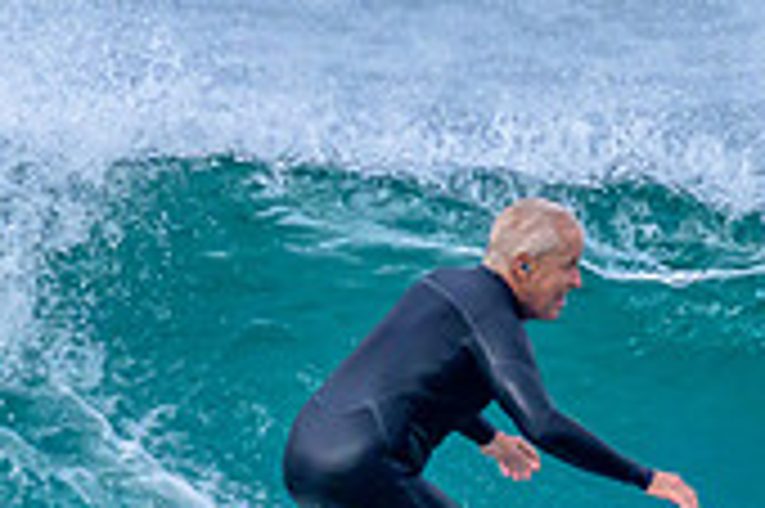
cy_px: 494
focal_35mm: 3349
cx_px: 668
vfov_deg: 0.4
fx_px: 71096
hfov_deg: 0.6
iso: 2500
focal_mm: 800
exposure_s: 1/2000
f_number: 11
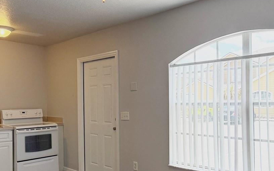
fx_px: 373
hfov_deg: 40.3
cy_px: 100
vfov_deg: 25.8
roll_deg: +0.2
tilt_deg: +0.3
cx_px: 124
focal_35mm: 50
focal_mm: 6.76
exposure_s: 1/665
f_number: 1.78
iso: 100
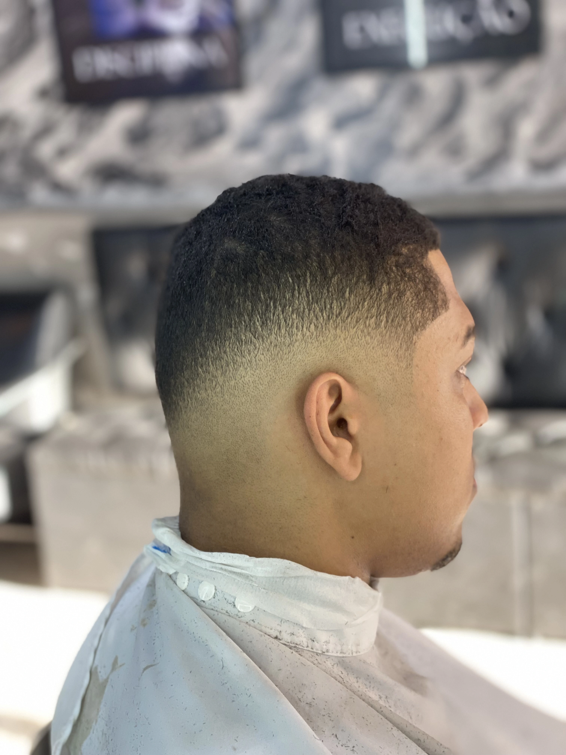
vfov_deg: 36.8
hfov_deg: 28.0
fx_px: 1134
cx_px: 283
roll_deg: +5.4
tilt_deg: -14.6
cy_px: 378
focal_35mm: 52
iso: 160
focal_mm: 6
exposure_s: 1/60
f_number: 2
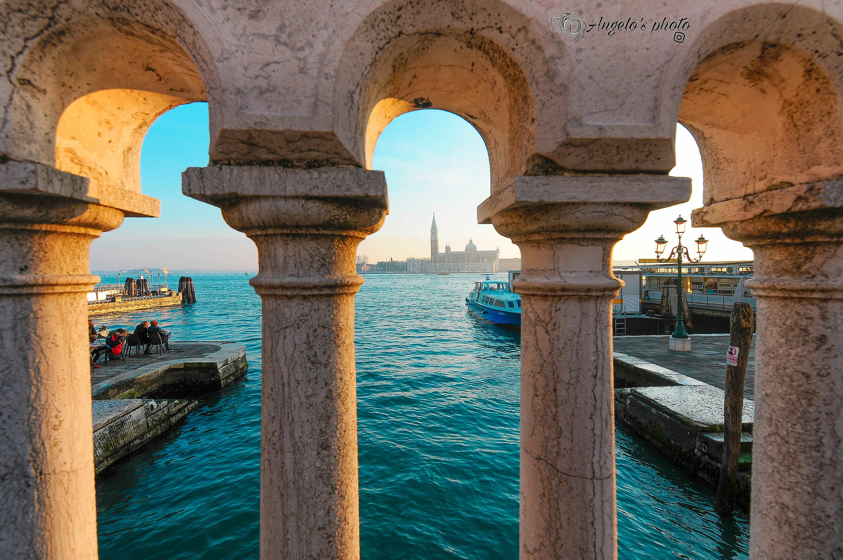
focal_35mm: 16
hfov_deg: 95.0
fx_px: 386
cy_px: 280
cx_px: 422
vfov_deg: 71.9
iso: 200
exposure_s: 1/100
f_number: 13
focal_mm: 11
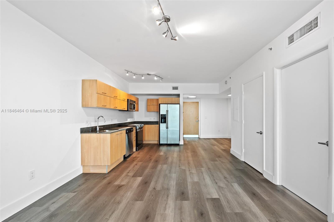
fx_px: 130
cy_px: 111
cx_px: 167
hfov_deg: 104.2
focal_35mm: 14
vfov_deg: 81.2
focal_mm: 14
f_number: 8
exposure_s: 1/13
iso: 400
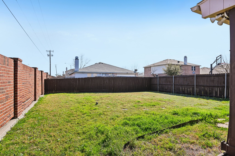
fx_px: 124
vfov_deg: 64.5
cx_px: 118
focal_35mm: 19
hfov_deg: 86.9
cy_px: 78
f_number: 8
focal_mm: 19
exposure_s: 1/1600
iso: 400
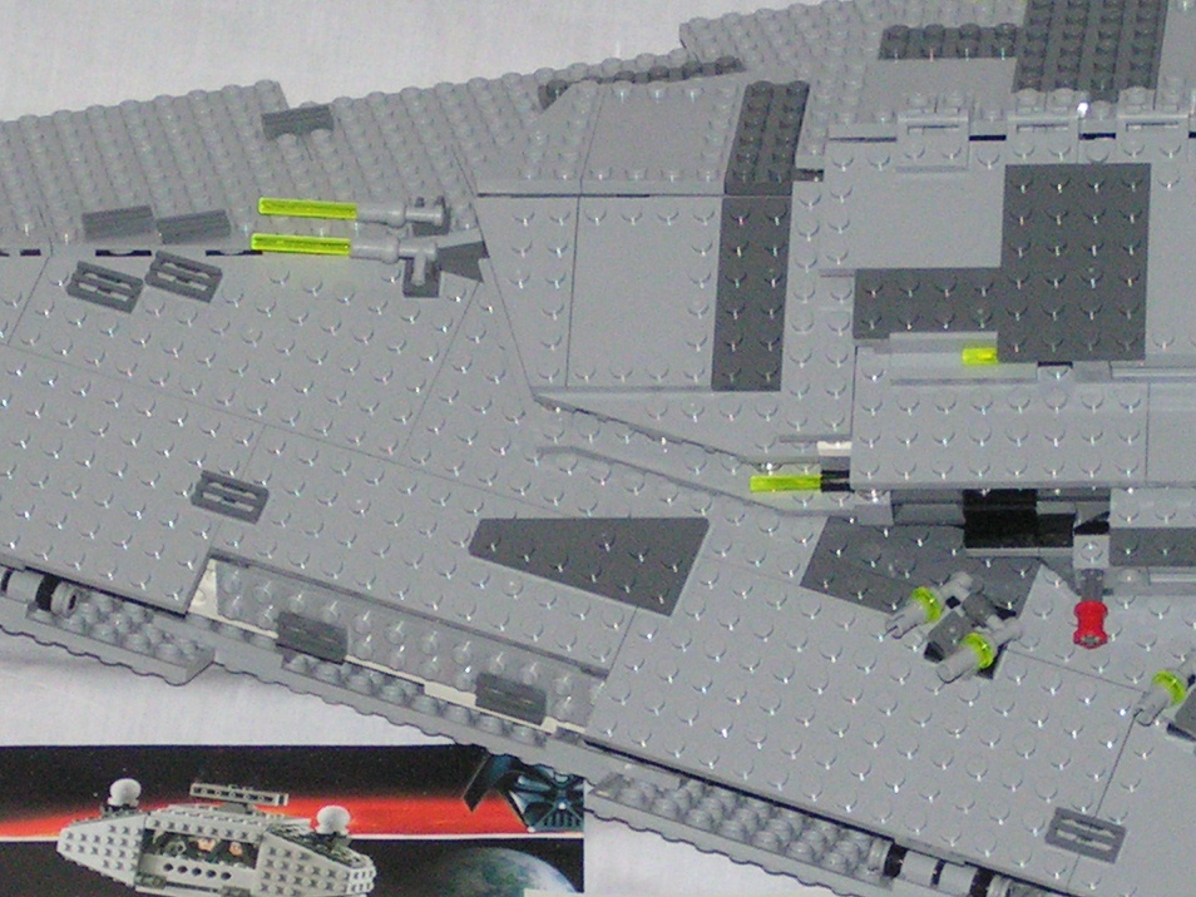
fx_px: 8640
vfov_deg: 5.9
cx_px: 461
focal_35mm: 250
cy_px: 583
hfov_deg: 7.9
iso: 200
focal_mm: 17.5
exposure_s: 1/125
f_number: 3.2
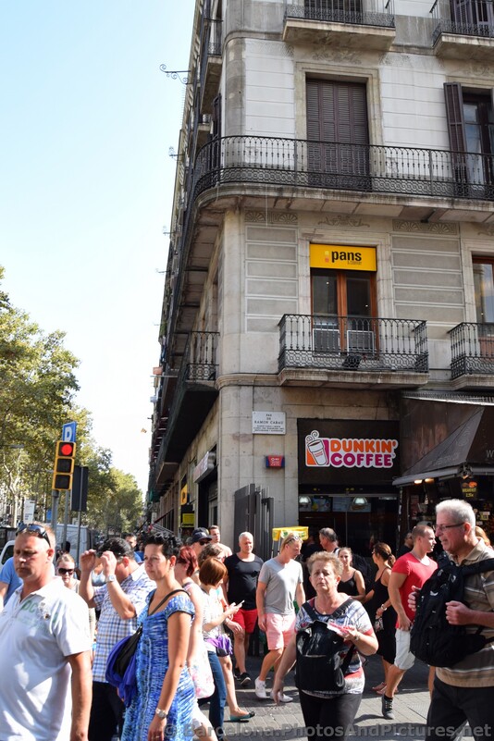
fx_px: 556
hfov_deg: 47.9
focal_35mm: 27
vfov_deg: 67.4
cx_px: 247
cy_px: 370
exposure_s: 1/250
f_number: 8
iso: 360
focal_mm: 18
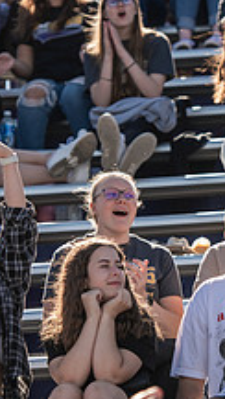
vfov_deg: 6.2
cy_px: 282
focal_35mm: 350
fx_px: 3714
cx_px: 247
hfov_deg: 3.5
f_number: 3.5
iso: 100
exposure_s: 1/640
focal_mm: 125
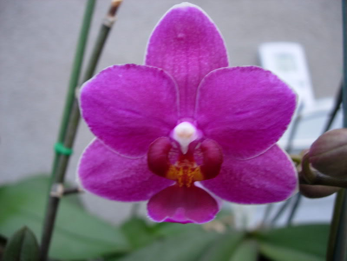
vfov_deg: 37.7
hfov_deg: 49.0
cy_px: 130
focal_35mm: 38
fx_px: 381
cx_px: 174
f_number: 2.8
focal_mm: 7.8
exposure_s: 1/17.9
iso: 64
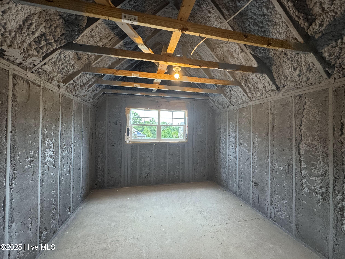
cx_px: 172
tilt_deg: -0.2
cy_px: 130
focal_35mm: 14
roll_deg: -1.3
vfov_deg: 85.7
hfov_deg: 102.1
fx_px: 140
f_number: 2.2
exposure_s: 1/60
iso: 320
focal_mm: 2.22
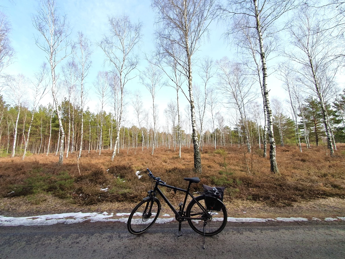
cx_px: 172
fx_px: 130
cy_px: 130
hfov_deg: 106.2
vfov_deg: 89.9
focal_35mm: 13
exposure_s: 1/644
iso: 50
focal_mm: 1.8
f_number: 2.2
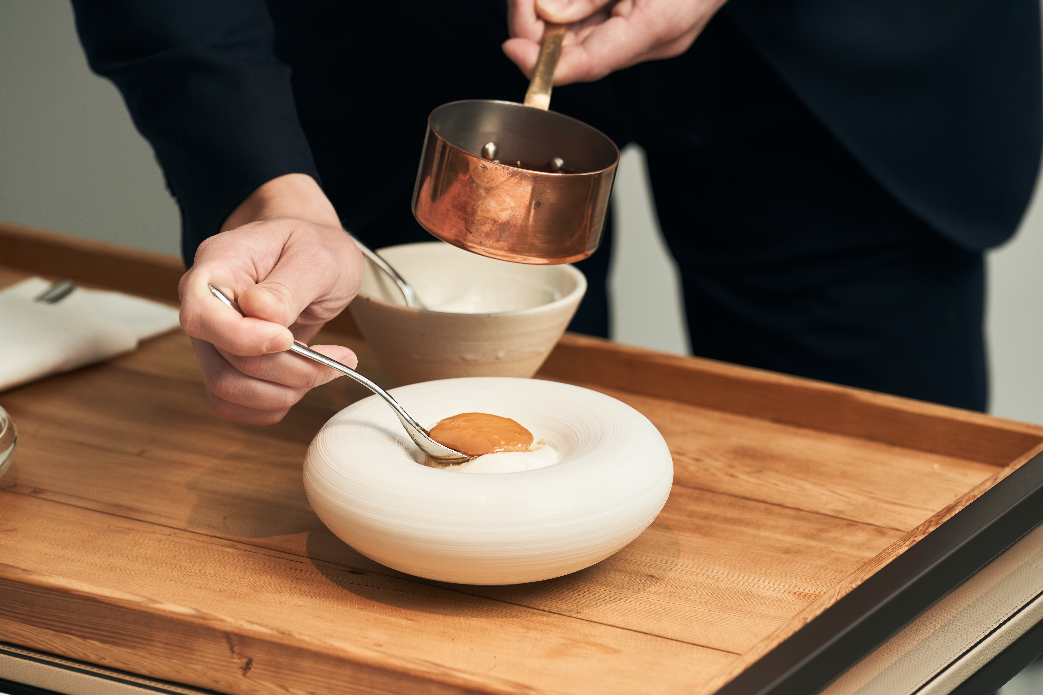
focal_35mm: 173
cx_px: 522
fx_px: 5013
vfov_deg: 7.9
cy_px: 348
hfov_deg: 11.9
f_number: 5.6
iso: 400
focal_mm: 173
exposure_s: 1/100
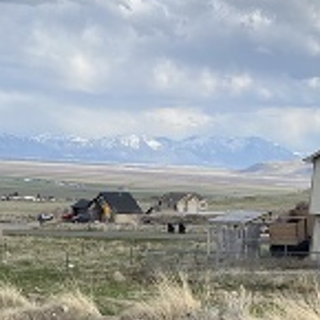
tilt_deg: -18.4
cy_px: 426
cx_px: 143
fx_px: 795
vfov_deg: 20.6
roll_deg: -5.3
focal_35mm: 76
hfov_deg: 22.8
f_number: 1.8
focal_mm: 4.25
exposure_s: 1/1901
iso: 32
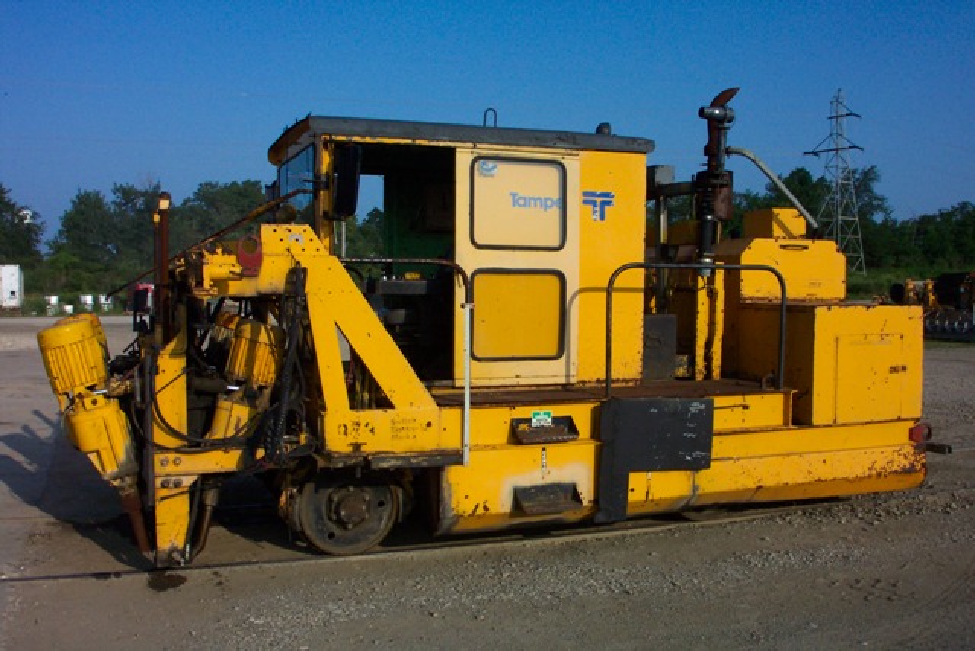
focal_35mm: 35
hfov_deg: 54.4
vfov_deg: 37.9
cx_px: 488
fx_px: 948
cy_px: 326
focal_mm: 7.5
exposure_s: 1/250
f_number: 9.5
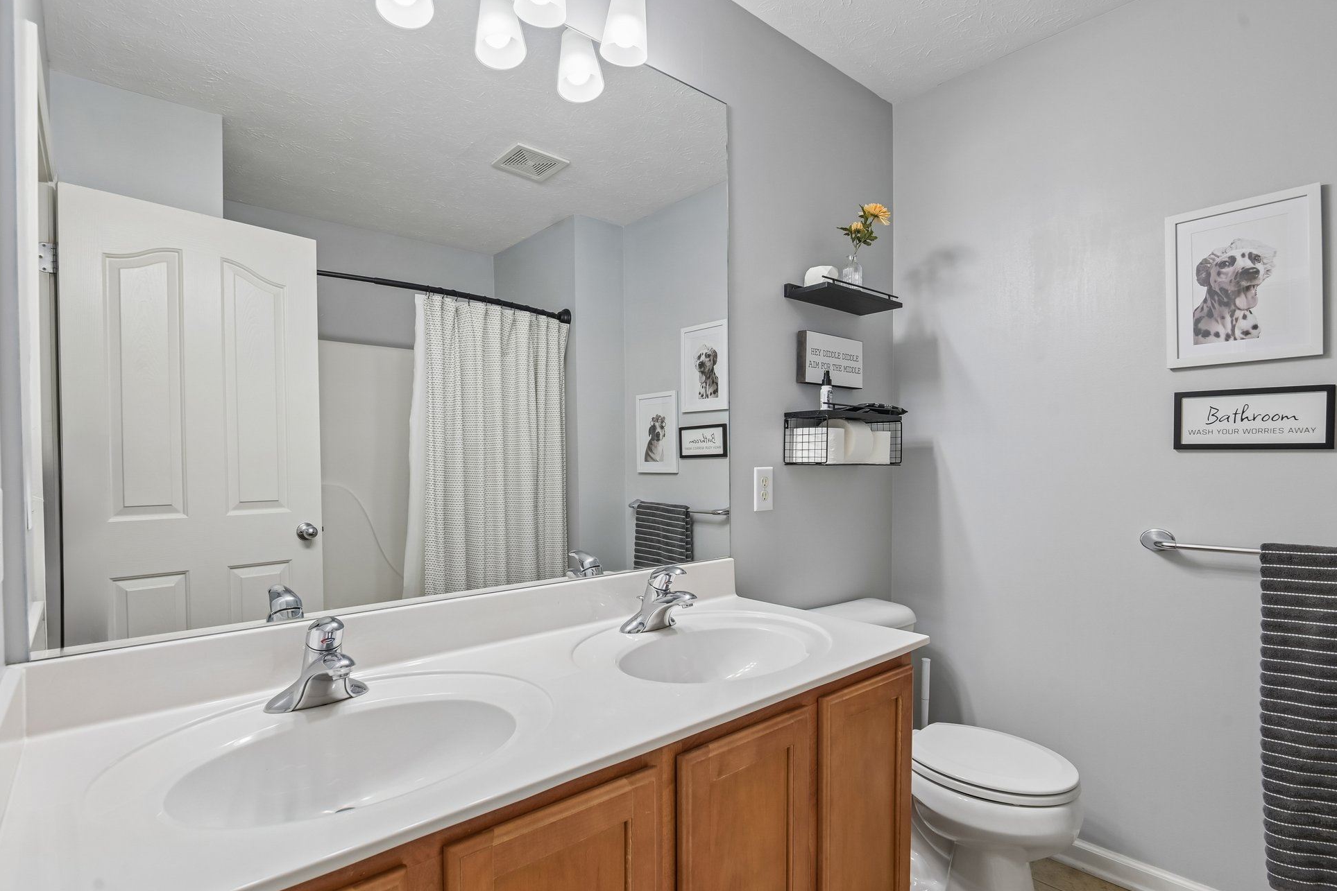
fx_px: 631
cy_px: 455
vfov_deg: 70.4
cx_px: 654
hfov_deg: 93.3
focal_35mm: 17
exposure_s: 1/15
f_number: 8
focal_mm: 16
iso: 200
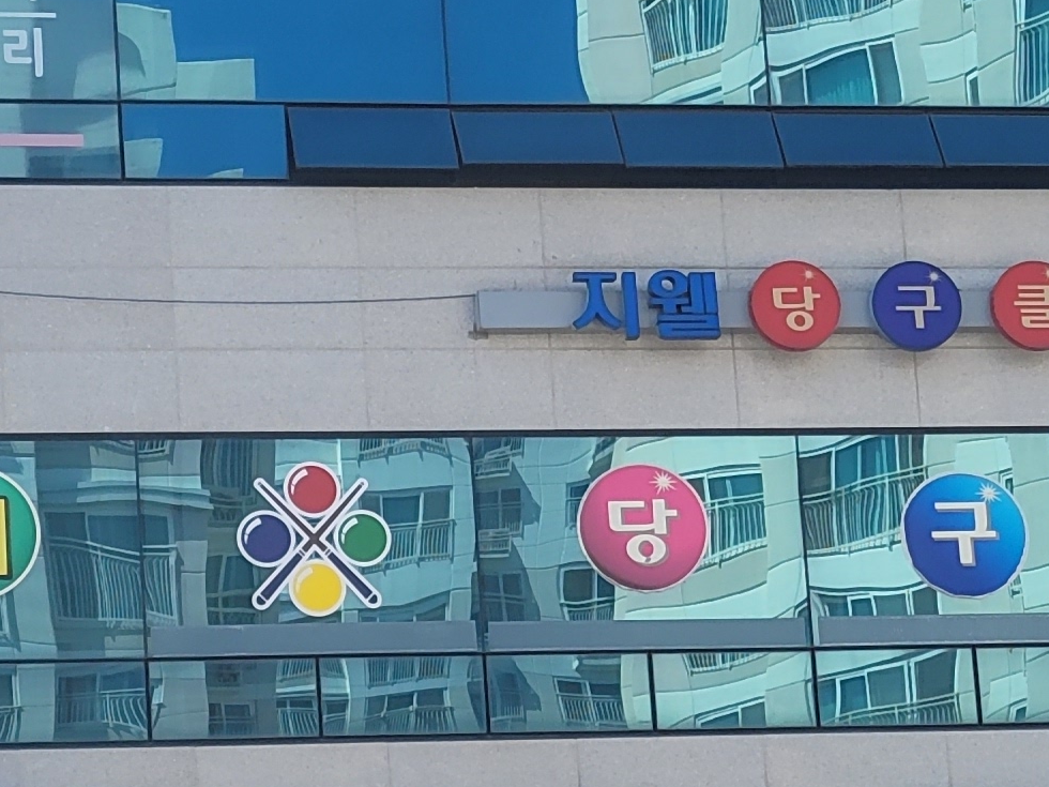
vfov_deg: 13.8
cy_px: 519
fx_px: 3243
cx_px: 580
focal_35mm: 107
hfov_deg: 18.4
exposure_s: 1/1222
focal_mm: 5.4
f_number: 1.8
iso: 40
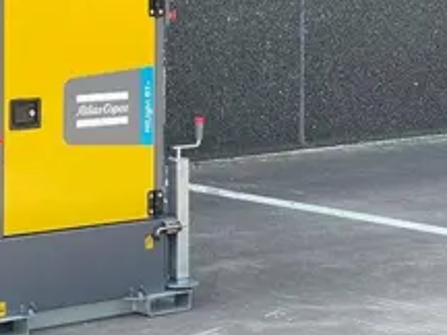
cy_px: 4
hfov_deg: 13.6
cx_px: -37
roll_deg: +0.6
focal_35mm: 142
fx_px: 1834
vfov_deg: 10.4
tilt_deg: -2.6
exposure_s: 1/135
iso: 20
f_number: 2.2
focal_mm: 7.5
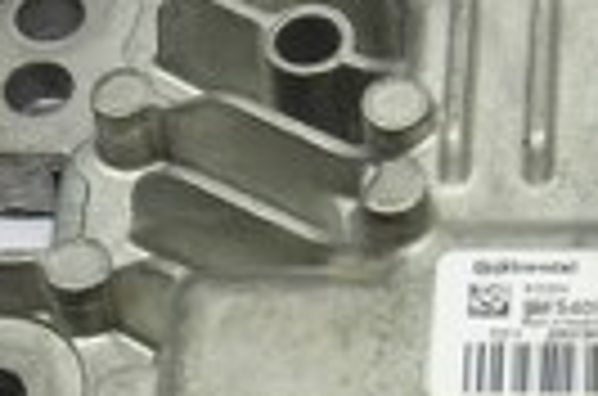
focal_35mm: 223
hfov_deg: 9.1
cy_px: 117
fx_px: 3695
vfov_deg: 6.1
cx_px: 769
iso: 200
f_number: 4.5
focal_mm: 22
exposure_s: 1/40
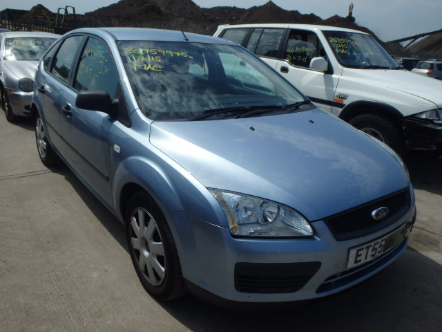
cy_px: 166
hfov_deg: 63.4
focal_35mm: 28
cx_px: 221
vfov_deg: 49.7
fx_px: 358
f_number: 11
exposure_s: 1/250
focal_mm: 5
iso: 125
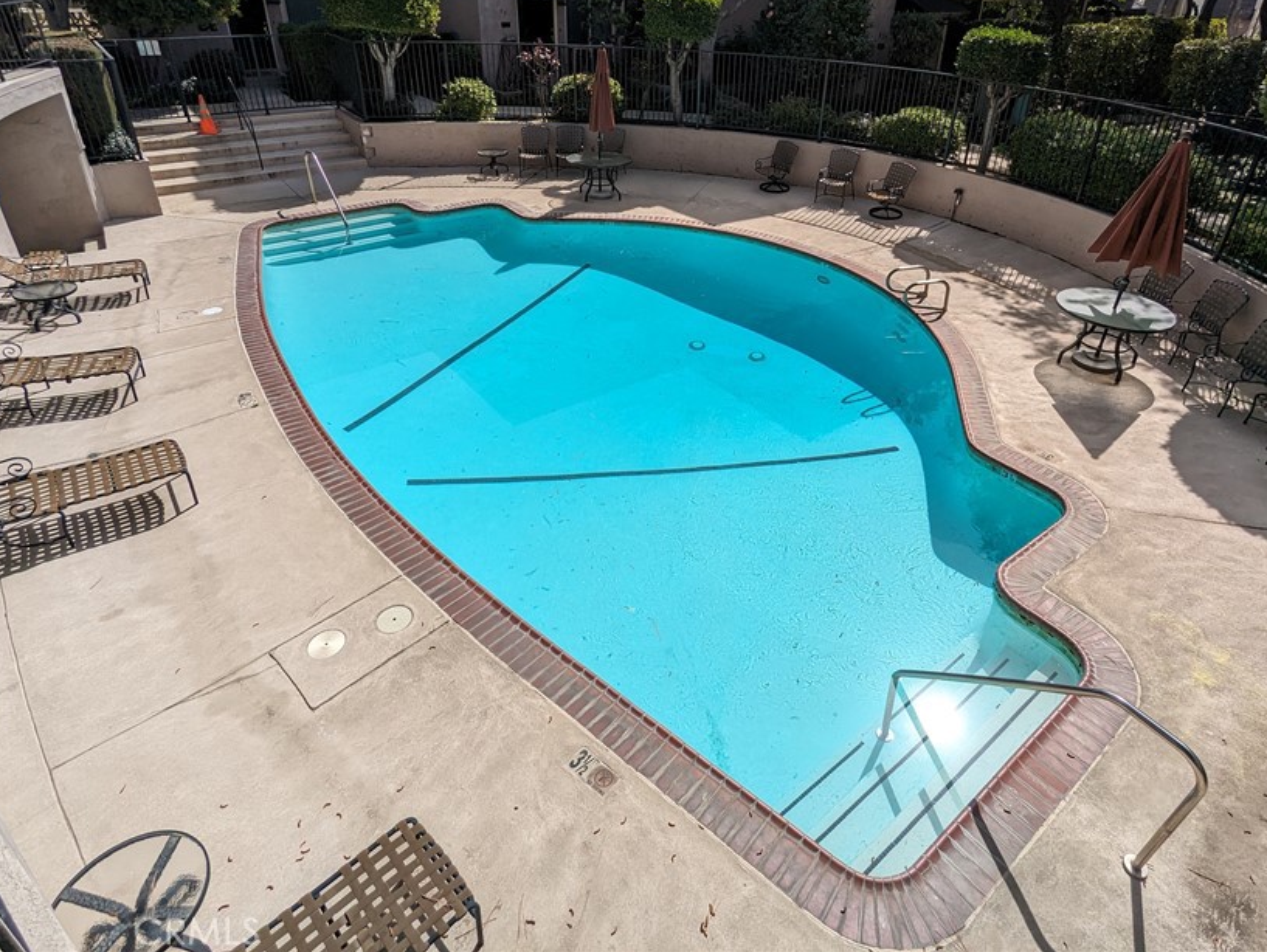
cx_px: 682
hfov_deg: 81.6
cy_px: 358
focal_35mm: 20
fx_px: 733
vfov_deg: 65.1
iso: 50
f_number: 2.2
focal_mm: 2.35
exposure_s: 1/2584
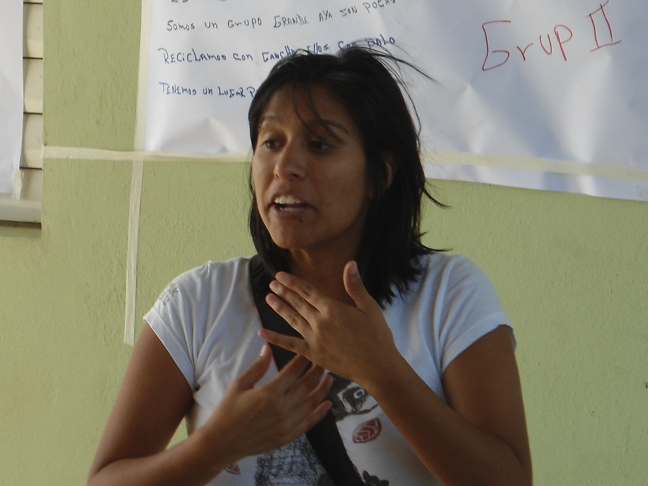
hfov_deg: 12.3
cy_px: 110
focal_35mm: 160
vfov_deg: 9.3
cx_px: 374
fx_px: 2995
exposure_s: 1/125
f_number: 5.2
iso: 80
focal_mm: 15.7
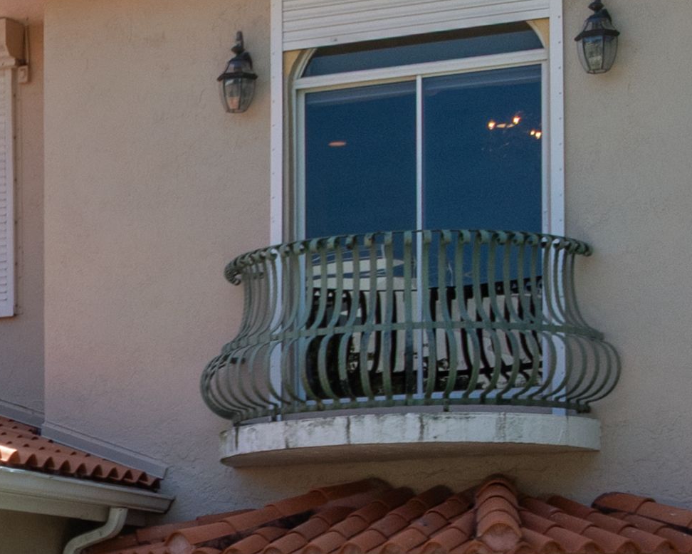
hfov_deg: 14.2
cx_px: -331
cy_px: 679
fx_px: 2602
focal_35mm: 127
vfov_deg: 11.9
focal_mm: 12.29
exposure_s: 1/13
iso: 100
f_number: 5
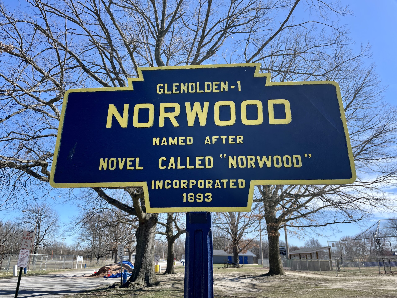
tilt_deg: +18.3
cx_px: 198
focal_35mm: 26
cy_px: 149
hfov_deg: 67.3
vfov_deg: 53.1
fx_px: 298
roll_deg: -0.1
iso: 32
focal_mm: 4.2
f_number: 1.6
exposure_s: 1/1642
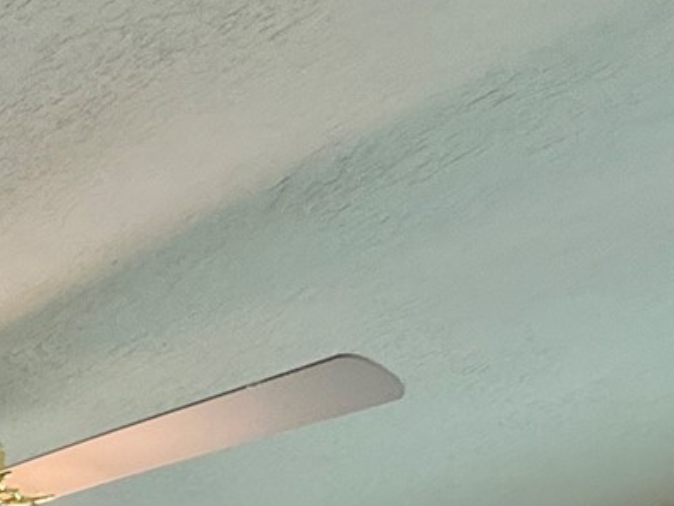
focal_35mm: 73
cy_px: 1105
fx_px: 1422
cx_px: -991
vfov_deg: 15.0
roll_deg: -0.4
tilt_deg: -0.6
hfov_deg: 14.6
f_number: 2.2
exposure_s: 1/120
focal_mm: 2.22
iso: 100
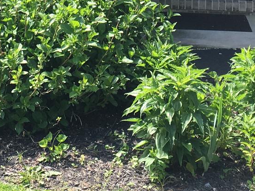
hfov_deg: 18.1
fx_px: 795
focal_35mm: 108
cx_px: 77
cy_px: -102
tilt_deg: -4.9
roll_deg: -0.1
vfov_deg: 12.9
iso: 25
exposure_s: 1/343
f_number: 2.2
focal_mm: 4.15
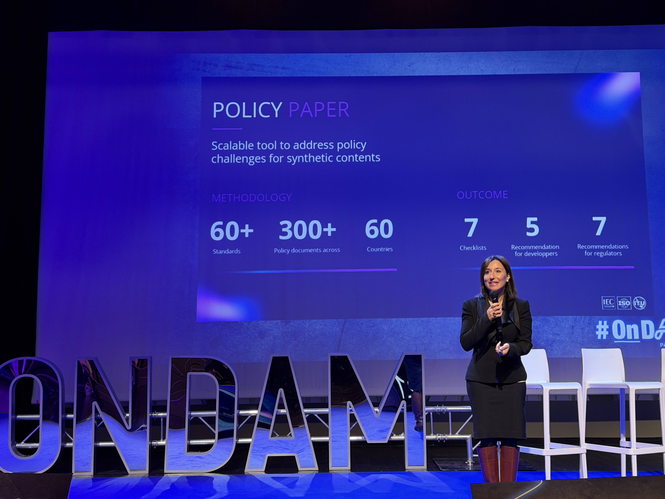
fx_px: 922
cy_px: 250
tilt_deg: +5.4
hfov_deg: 39.7
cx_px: 332
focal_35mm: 48
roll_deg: +1.1
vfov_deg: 30.3
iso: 250
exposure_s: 1/50
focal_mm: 6.76
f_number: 1.78
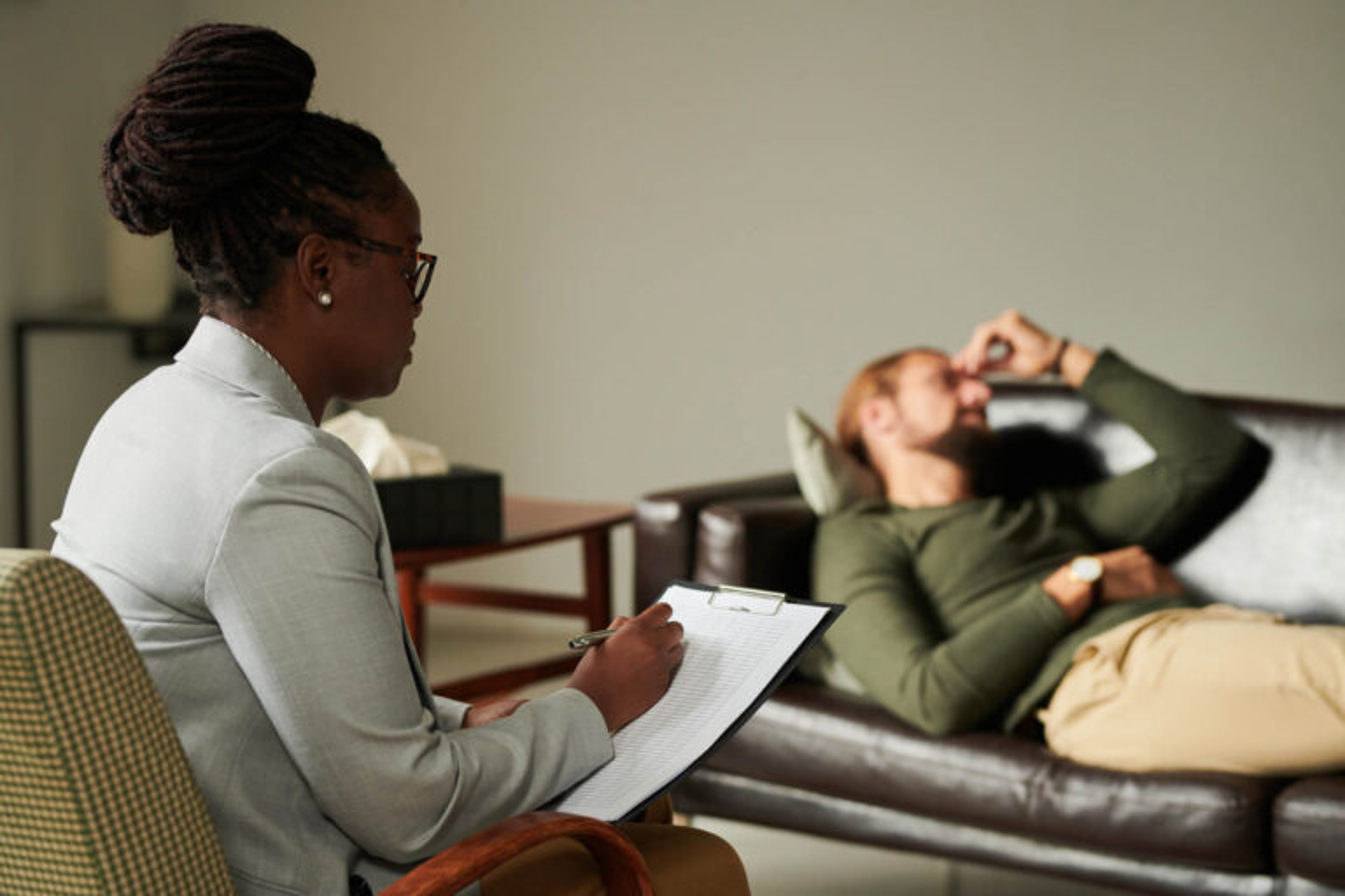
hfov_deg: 23.9
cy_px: 448
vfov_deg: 16.1
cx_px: 672
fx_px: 3175
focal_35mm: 85
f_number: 2.8
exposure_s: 1/200
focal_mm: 85
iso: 800
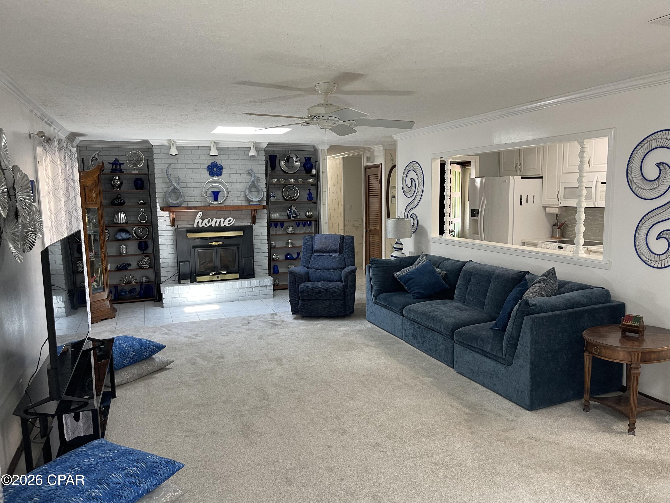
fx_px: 484
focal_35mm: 25
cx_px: 335
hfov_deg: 69.4
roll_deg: -0.3
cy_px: 252
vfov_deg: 54.9
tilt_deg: -8.2
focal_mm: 5.1
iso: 125
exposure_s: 1/60
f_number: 1.6
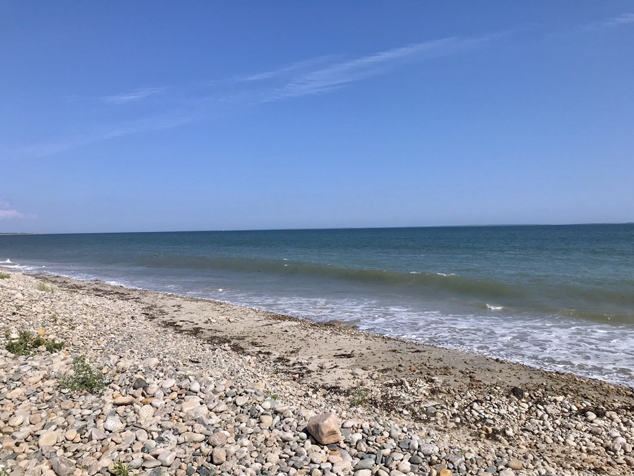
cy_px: 238
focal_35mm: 28
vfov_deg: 49.7
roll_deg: +2.0
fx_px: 513
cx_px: 317
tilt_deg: +0.0
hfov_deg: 63.4
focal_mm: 3.99
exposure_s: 1/5051
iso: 20
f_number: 1.8
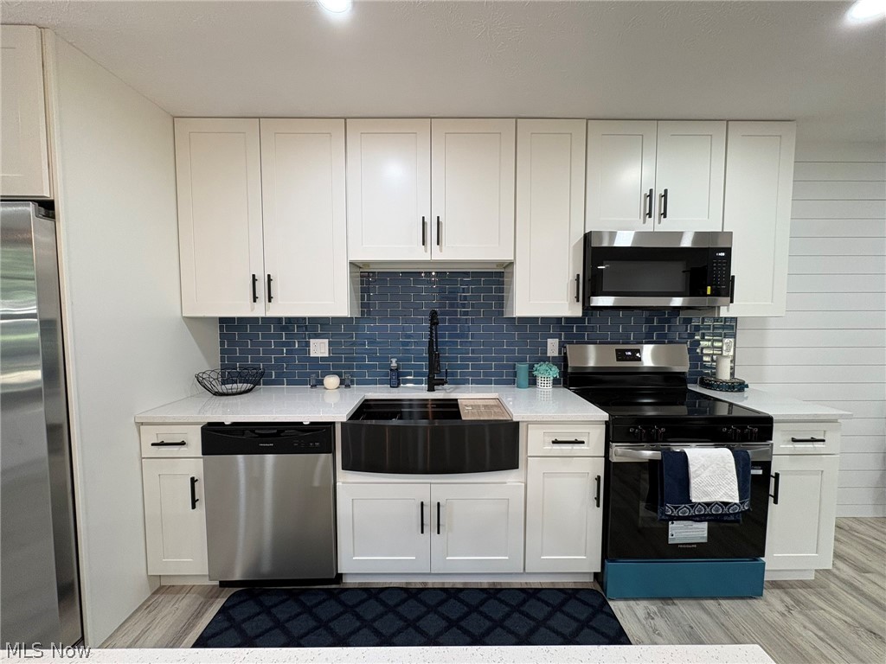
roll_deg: +0.9
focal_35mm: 14
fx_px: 358
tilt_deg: -3.2
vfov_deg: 85.7
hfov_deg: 102.1
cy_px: 332
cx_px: 443
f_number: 2.2
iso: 125
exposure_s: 1/60
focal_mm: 2.22
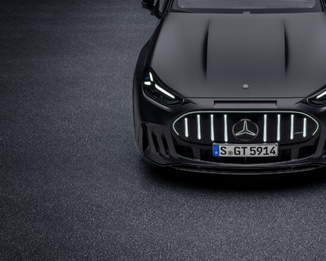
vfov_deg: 24.7
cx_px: 247
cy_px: 67
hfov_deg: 30.4
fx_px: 589
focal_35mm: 61
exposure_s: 1/20
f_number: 6.3
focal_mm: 35
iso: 200
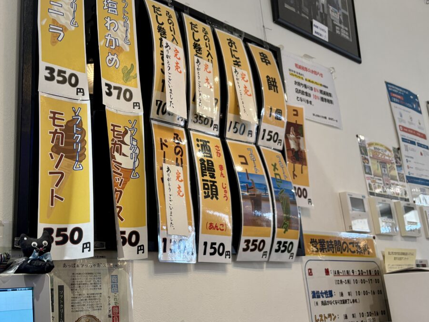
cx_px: 126
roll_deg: +3.5
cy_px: 165
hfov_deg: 48.8
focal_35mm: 37
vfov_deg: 38.7
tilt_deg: +15.9
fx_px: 459
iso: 125
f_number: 1.6
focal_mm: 5.96
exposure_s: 1/100
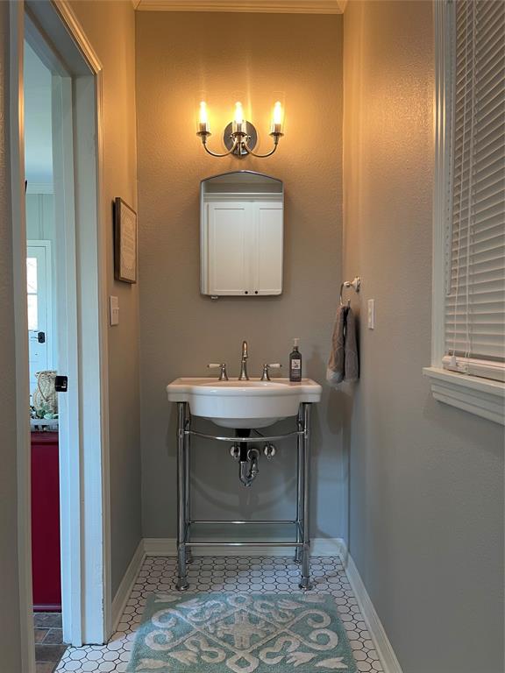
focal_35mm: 25
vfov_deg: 69.4
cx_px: 252
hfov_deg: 54.9
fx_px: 486
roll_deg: -0.2
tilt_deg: -3.9
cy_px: 336
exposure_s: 1/60
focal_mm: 5.1
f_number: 1.6
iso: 80
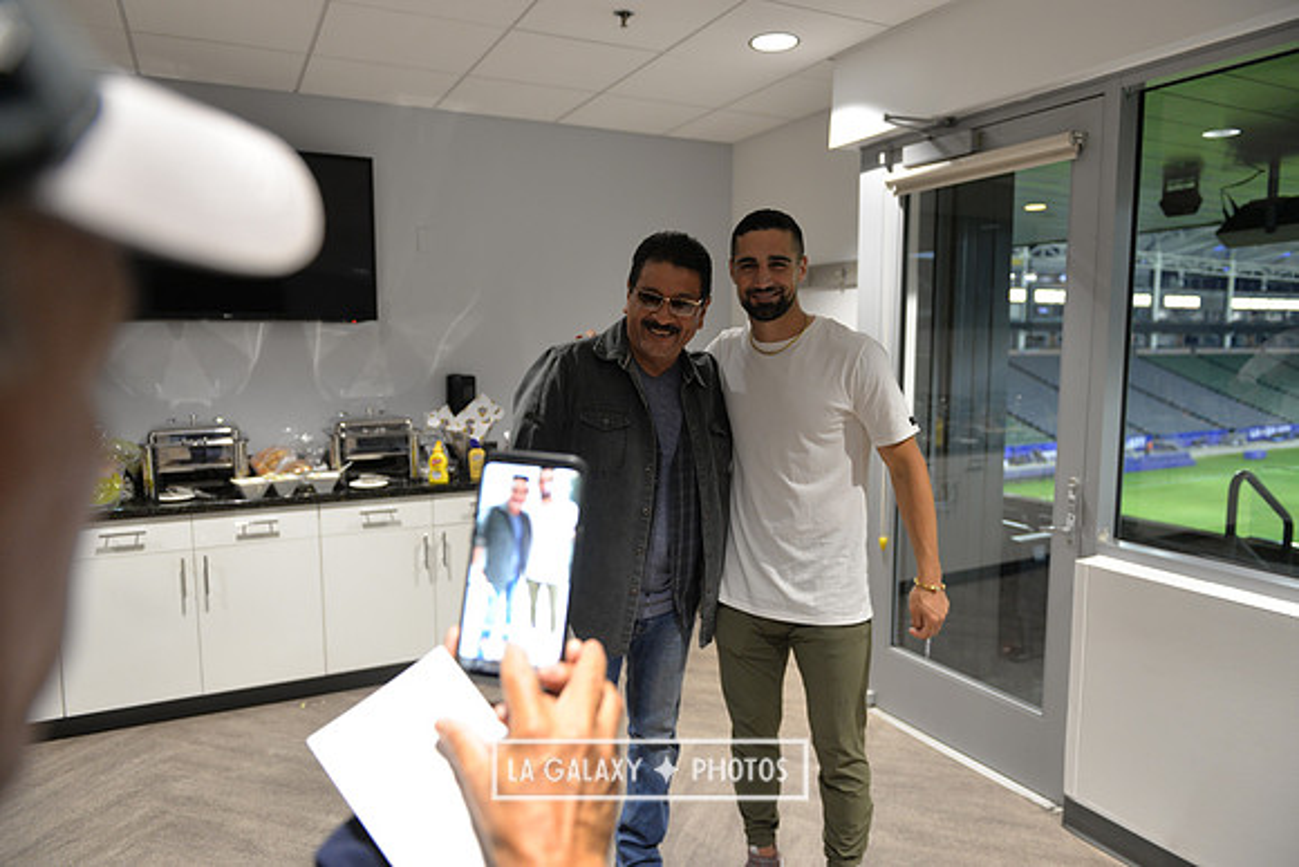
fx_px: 866
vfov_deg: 53.2
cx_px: 650
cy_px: 434
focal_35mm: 24
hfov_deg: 73.7
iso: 800
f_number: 2.8
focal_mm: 24
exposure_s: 1/60
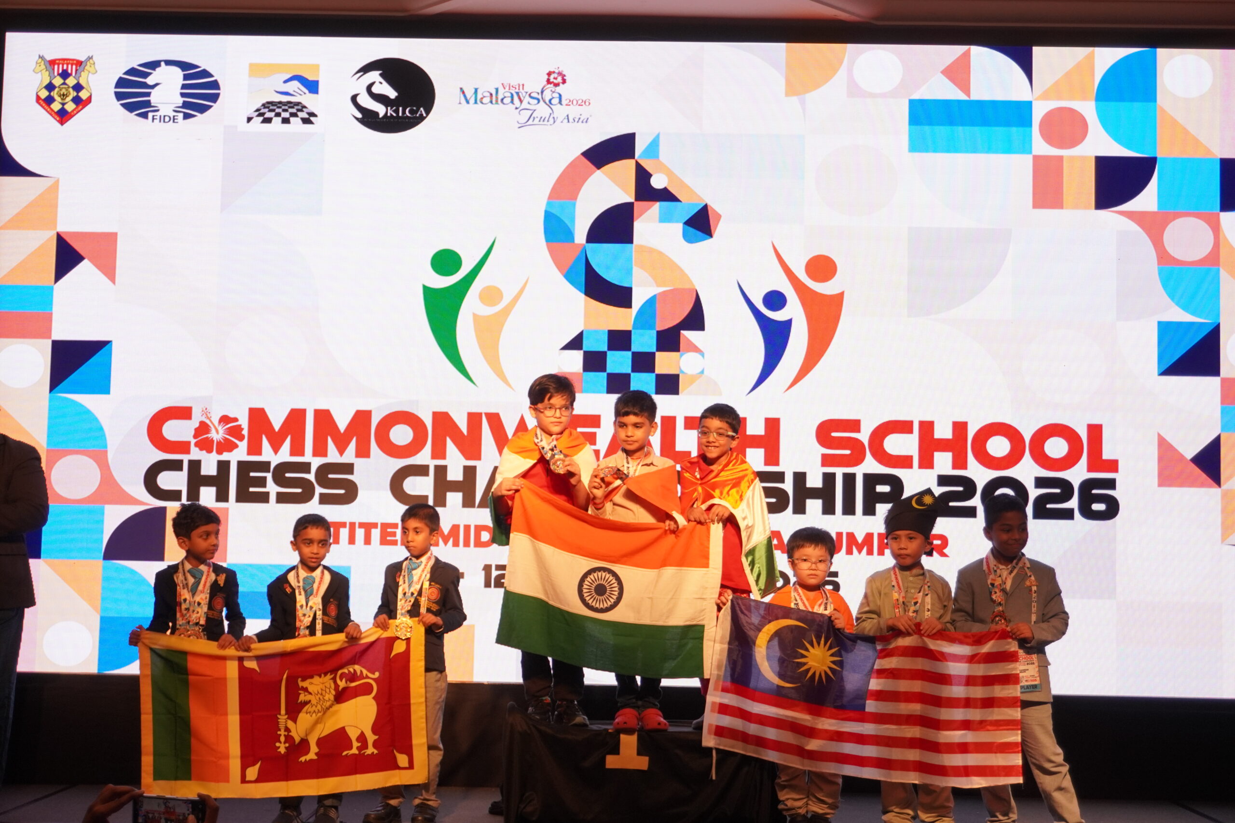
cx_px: 618
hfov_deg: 37.8
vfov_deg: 25.8
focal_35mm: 52
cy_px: 412
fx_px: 1801
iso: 800
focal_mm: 35
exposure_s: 1/160
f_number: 5.6
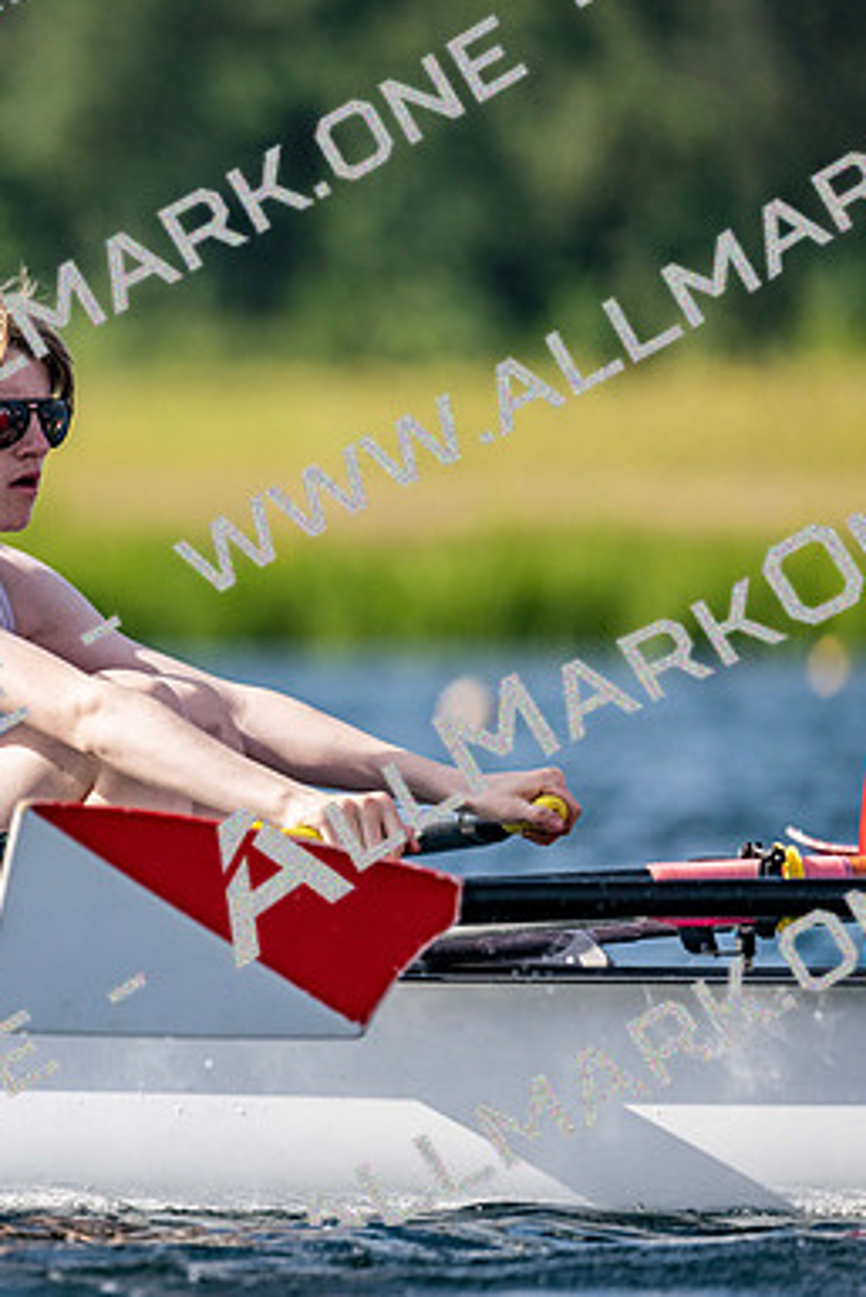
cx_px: -71
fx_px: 21737
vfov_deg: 3.4
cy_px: 648
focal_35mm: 603
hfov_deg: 2.3
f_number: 4.5
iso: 250
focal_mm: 400
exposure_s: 1/2500
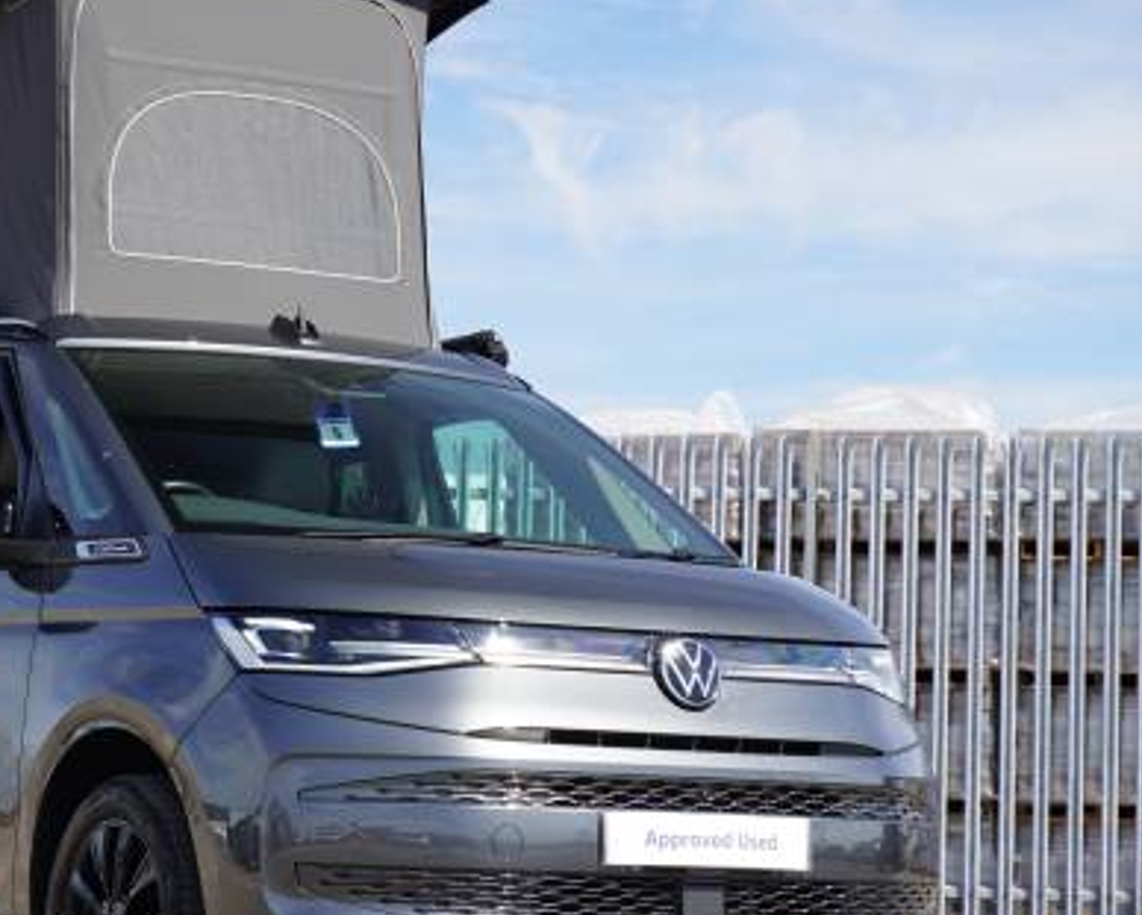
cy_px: 500
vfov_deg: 13.3
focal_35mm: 116
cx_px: 244
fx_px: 3924
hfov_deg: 16.4
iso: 100
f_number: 8
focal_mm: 50
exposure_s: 1/100
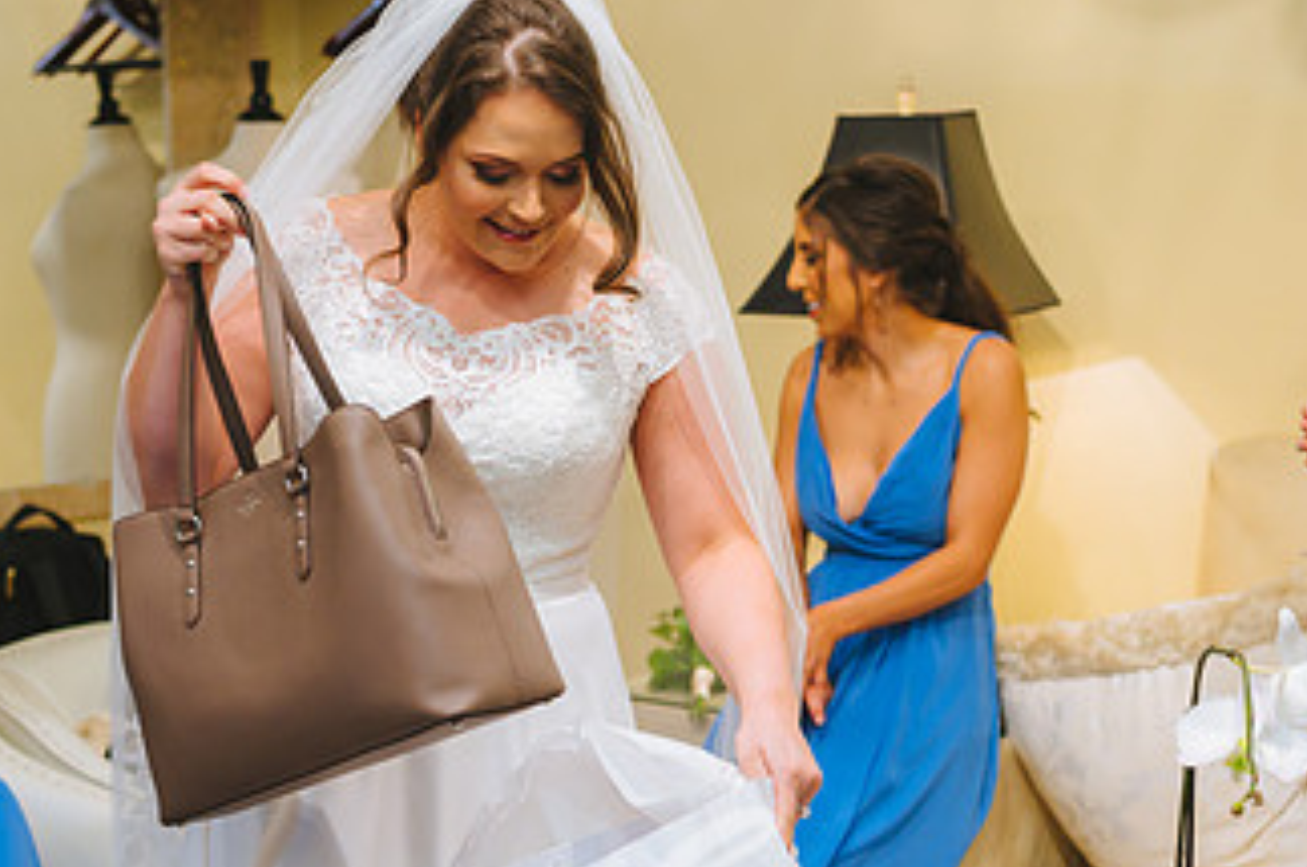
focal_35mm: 86
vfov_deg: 15.8
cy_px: 581
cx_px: 549
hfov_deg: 23.7
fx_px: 3118
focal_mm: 48
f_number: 2.8
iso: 1250
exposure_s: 1/200
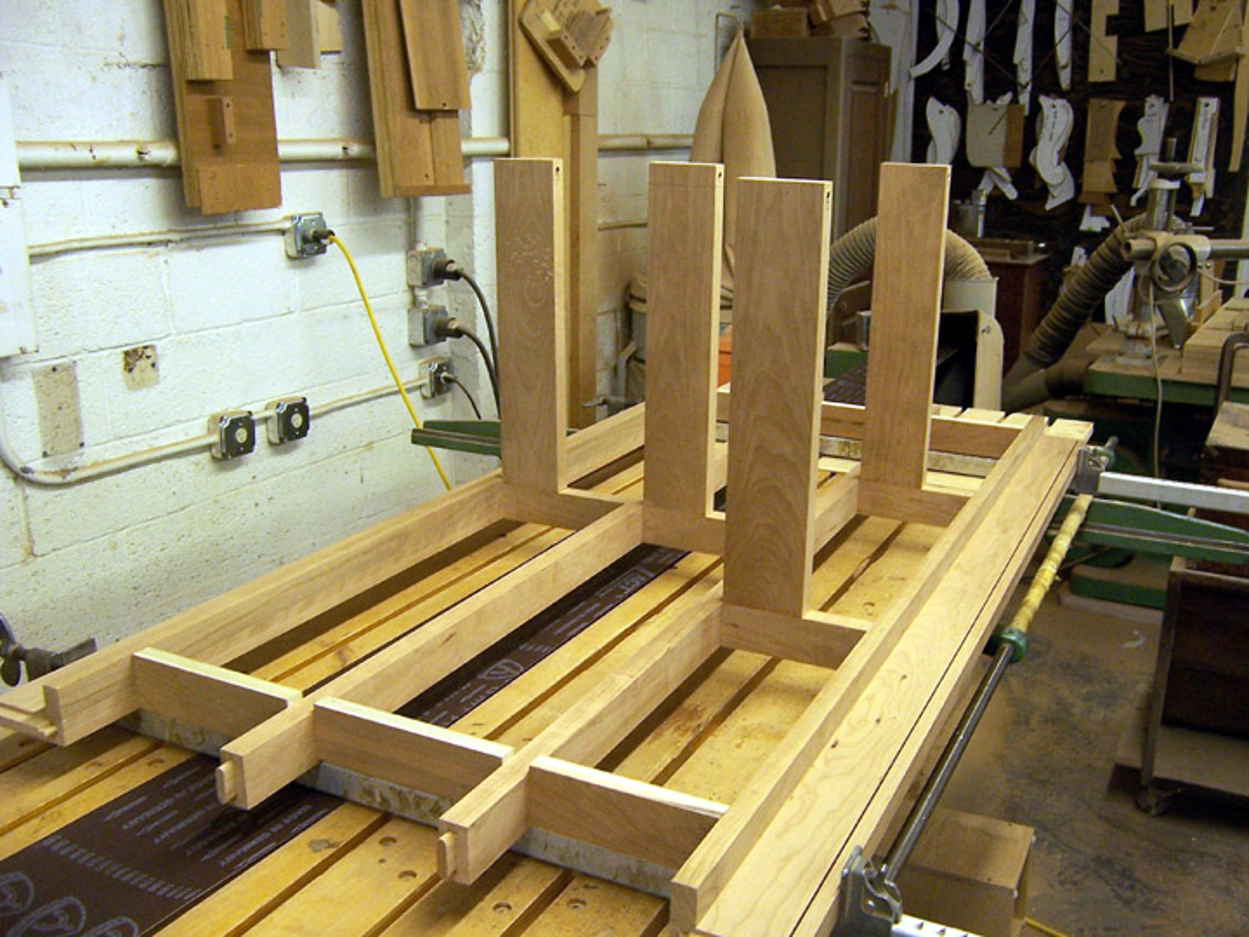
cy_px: 468
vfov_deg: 42.9
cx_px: 624
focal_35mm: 33
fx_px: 1191
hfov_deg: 55.4
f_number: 3.4
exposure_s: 1/20
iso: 140
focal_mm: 5.5
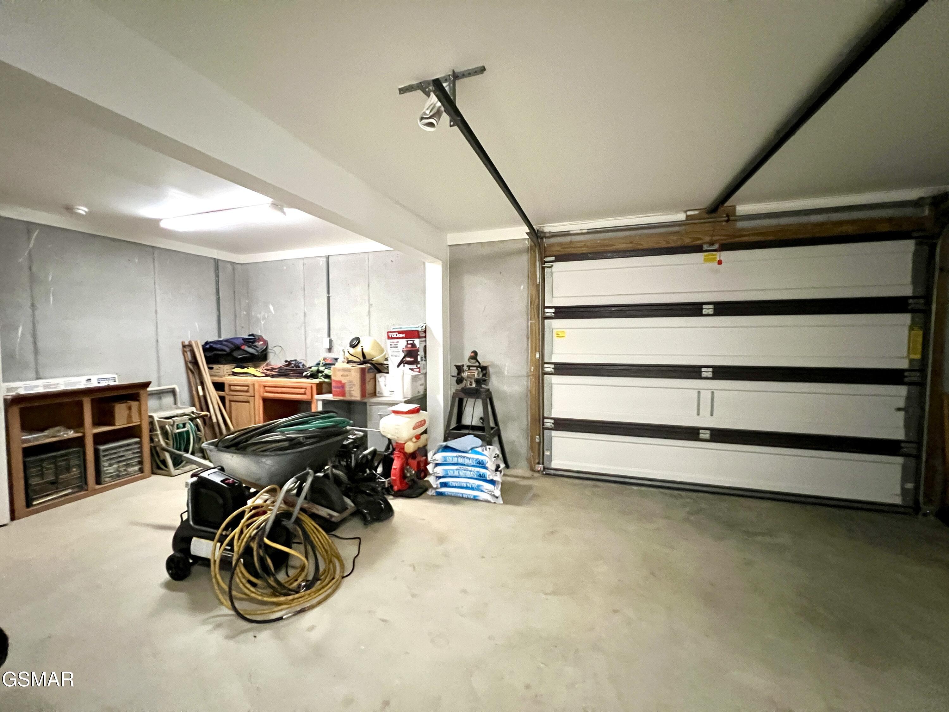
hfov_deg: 106.2
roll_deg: +1.1
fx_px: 356
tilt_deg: -2.1
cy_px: 356
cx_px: 474
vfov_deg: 89.9
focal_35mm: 13
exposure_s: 1/40
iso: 1000
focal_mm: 1.57
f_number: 1.8
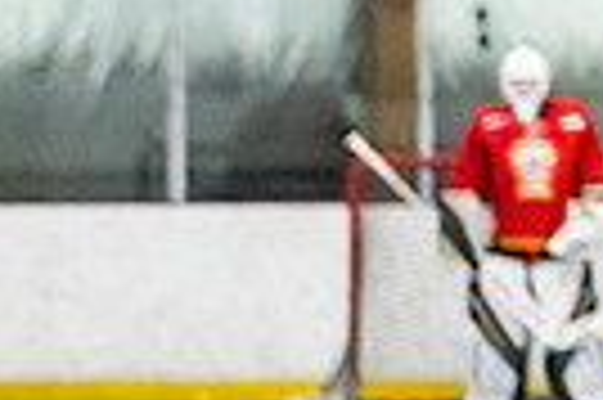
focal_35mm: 710
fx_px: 11878
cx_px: -810
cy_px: 984
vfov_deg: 1.9
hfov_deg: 2.9
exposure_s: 1/800
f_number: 2.8
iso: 3200
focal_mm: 105
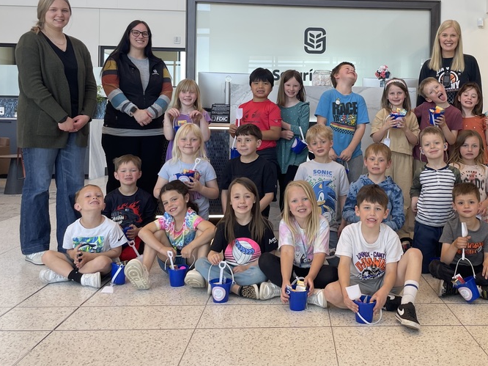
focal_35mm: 40
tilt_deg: +0.2
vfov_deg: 35.5
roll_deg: -0.6
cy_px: 115
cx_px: 330
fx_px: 564
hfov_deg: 46.0
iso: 40
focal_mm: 4.2
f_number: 1.6
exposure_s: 1/120
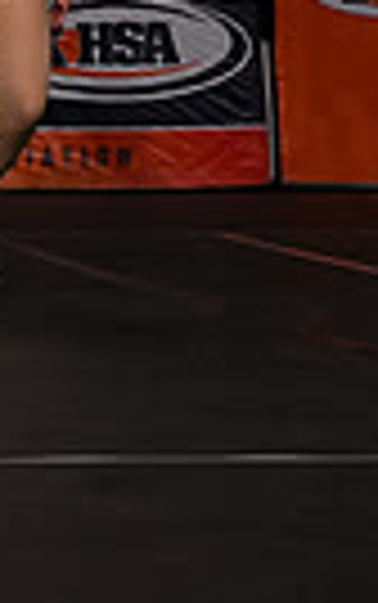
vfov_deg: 4.8
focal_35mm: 437
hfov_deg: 3.0
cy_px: -58
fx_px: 7188
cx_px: -846
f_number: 4
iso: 6400
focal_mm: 66
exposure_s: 1/1000
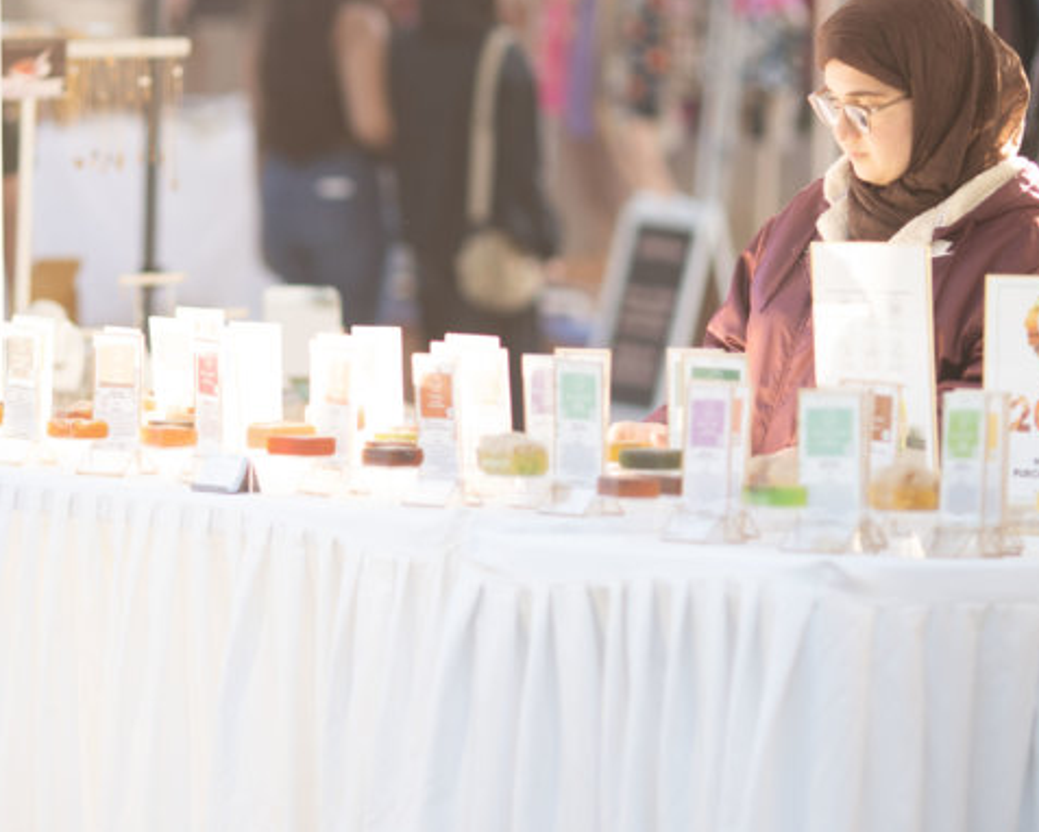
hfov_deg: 7.1
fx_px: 8368
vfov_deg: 5.7
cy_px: 260
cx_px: 340
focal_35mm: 272
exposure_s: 1/200
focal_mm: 135
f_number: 2
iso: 100
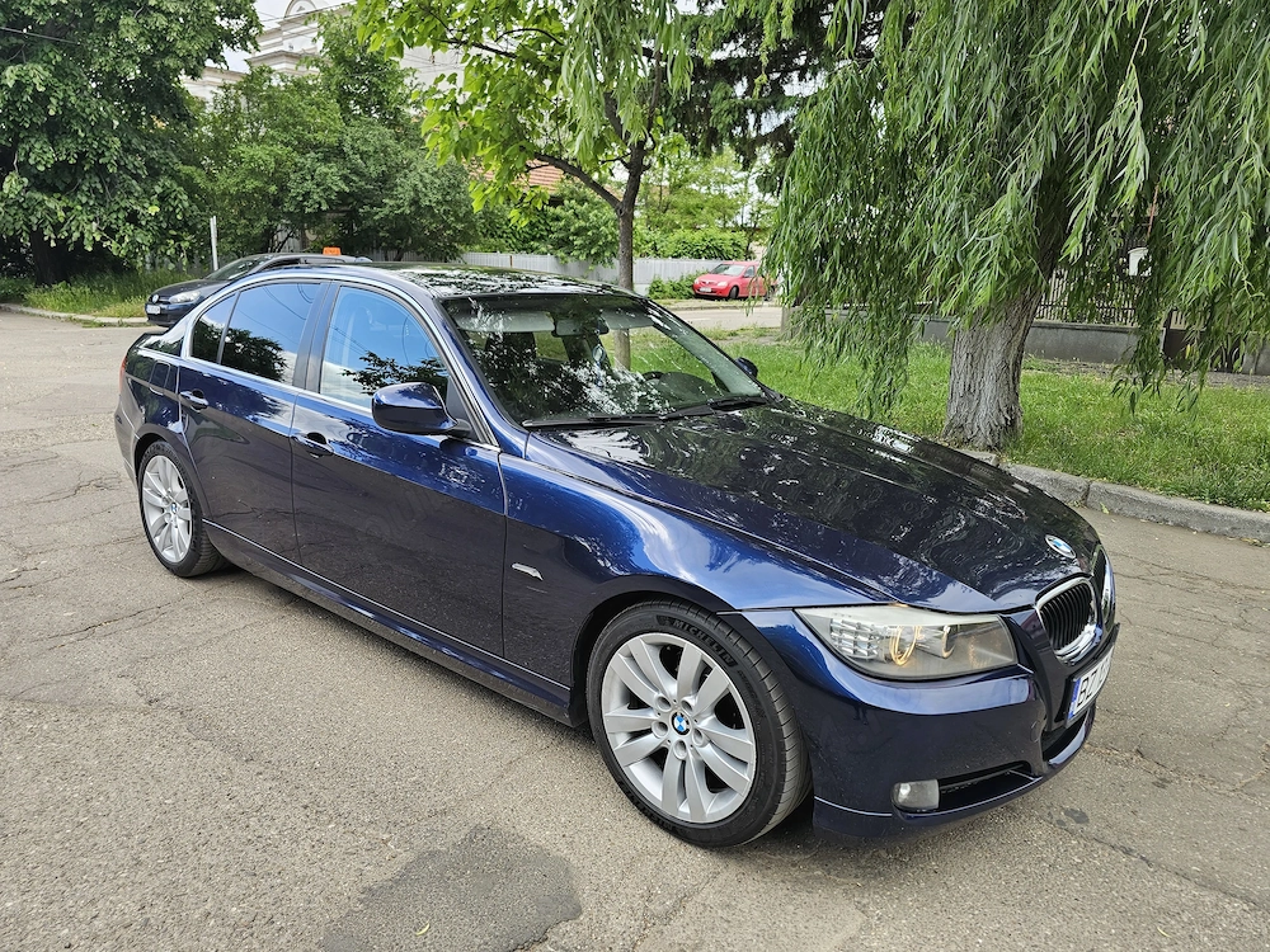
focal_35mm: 23
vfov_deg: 58.9
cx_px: 635
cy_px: 476
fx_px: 844
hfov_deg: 73.9
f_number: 1.7
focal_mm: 6.3
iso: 20
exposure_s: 1/180
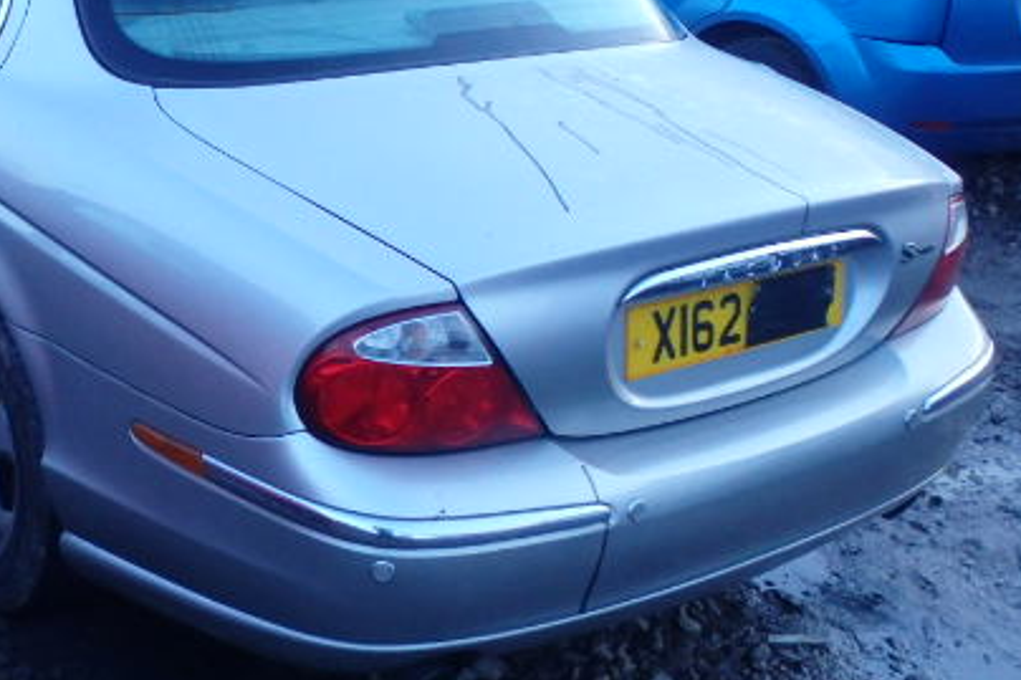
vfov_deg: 24.1
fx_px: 1587
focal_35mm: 56
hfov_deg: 35.0
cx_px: 275
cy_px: 263
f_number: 4.4
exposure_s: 1/40
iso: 800
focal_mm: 6.1
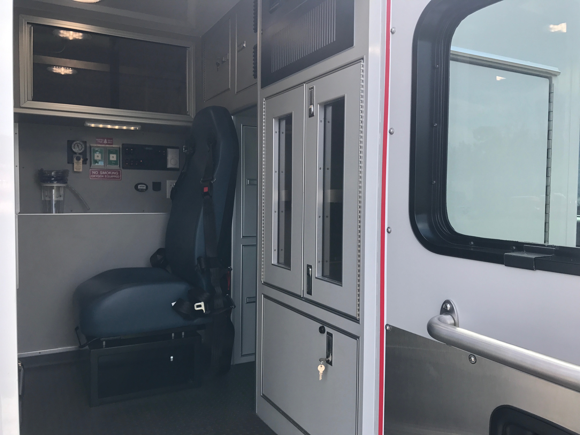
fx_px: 469
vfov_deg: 49.7
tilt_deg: -2.6
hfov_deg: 63.4
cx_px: 290
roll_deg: -1.3
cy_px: 218
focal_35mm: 28
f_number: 1.8
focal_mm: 3.99
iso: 20
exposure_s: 1/460
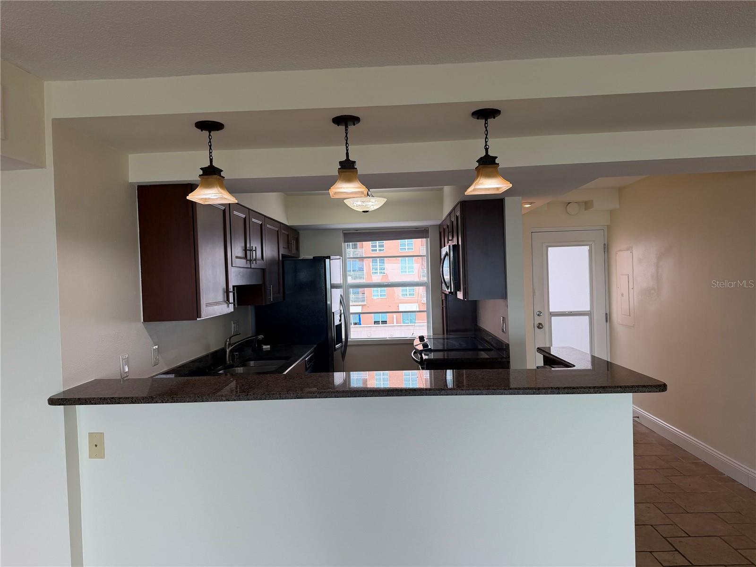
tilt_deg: -0.8
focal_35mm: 24
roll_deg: +1.7
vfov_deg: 56.8
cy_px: 284
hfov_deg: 71.6
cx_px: 378
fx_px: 524
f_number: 1.78
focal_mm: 6.76
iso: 125
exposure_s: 1/190
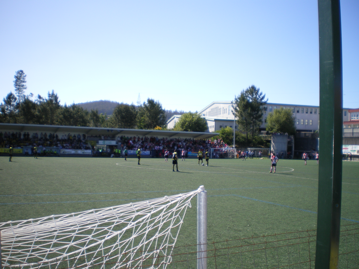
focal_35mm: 36
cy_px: 134
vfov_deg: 39.7
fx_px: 373
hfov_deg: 51.4
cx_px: 180
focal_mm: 6.3
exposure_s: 1/800
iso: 64
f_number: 3.1
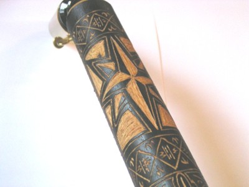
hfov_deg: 30.7
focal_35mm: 63
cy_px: 94
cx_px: 124
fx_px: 453
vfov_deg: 23.3
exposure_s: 1/60
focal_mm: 9.7
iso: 160
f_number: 3.2
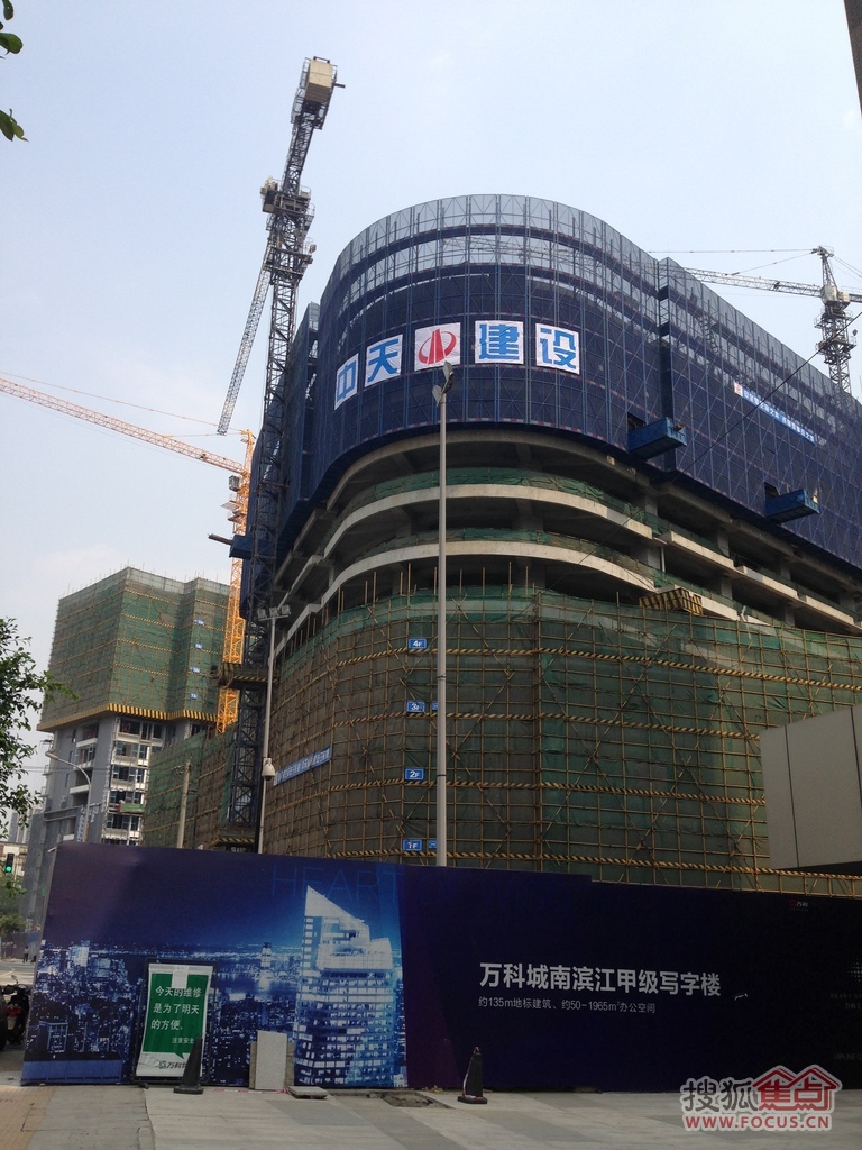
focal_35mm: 33
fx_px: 1096
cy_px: 575
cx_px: 431
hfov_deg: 42.9
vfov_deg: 55.4
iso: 50
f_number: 2.4
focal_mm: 4.13
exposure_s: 1/1232
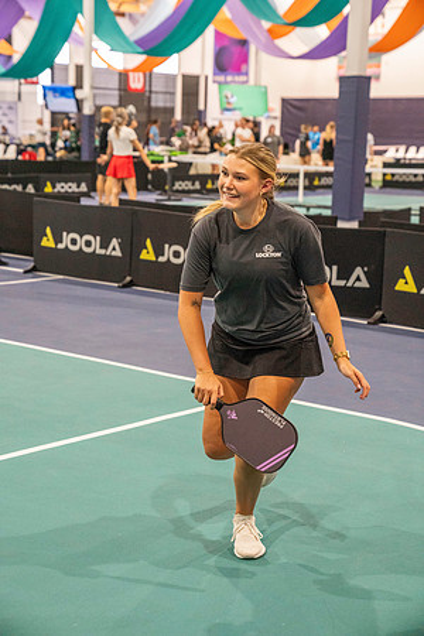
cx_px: 212
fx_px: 1237
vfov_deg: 28.8
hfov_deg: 19.5
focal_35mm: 70
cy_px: 318
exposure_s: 1/640
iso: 10000
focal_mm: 70
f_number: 4
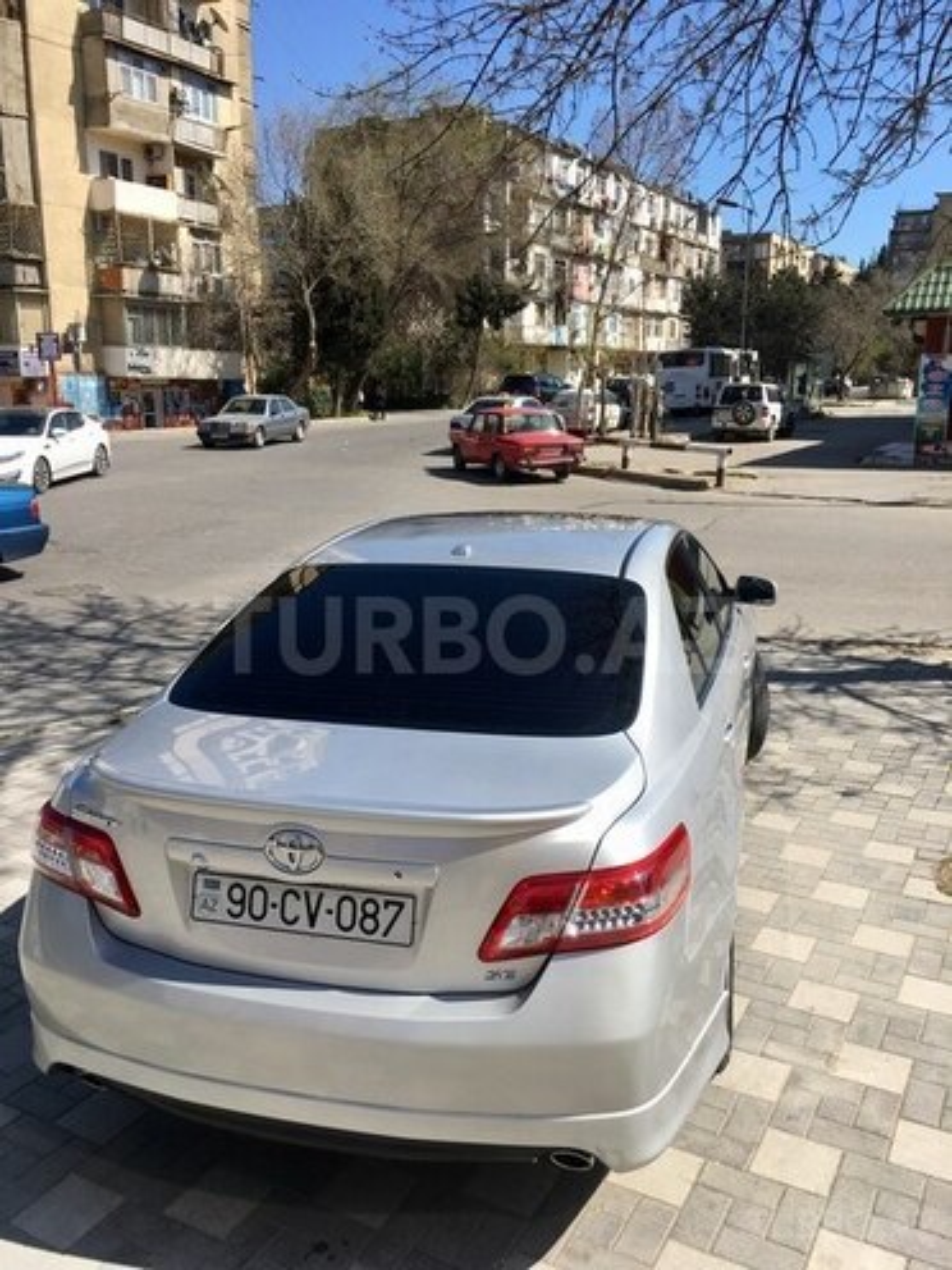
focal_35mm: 29
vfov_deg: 61.7
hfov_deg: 48.2
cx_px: 476
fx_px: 1063
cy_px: 635
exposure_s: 1/1374
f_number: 2.2
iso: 25
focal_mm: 4.15
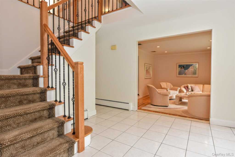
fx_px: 124
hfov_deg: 86.9
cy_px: 78
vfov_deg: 64.6
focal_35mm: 19
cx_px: 118
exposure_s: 1/80
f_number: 4.5
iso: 800
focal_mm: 19
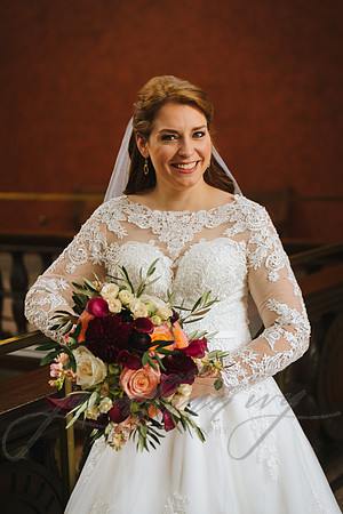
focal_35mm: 70
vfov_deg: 28.8
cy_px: 257
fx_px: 1000
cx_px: 172
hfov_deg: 19.5
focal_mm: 70
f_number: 2.8
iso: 250
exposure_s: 1/80
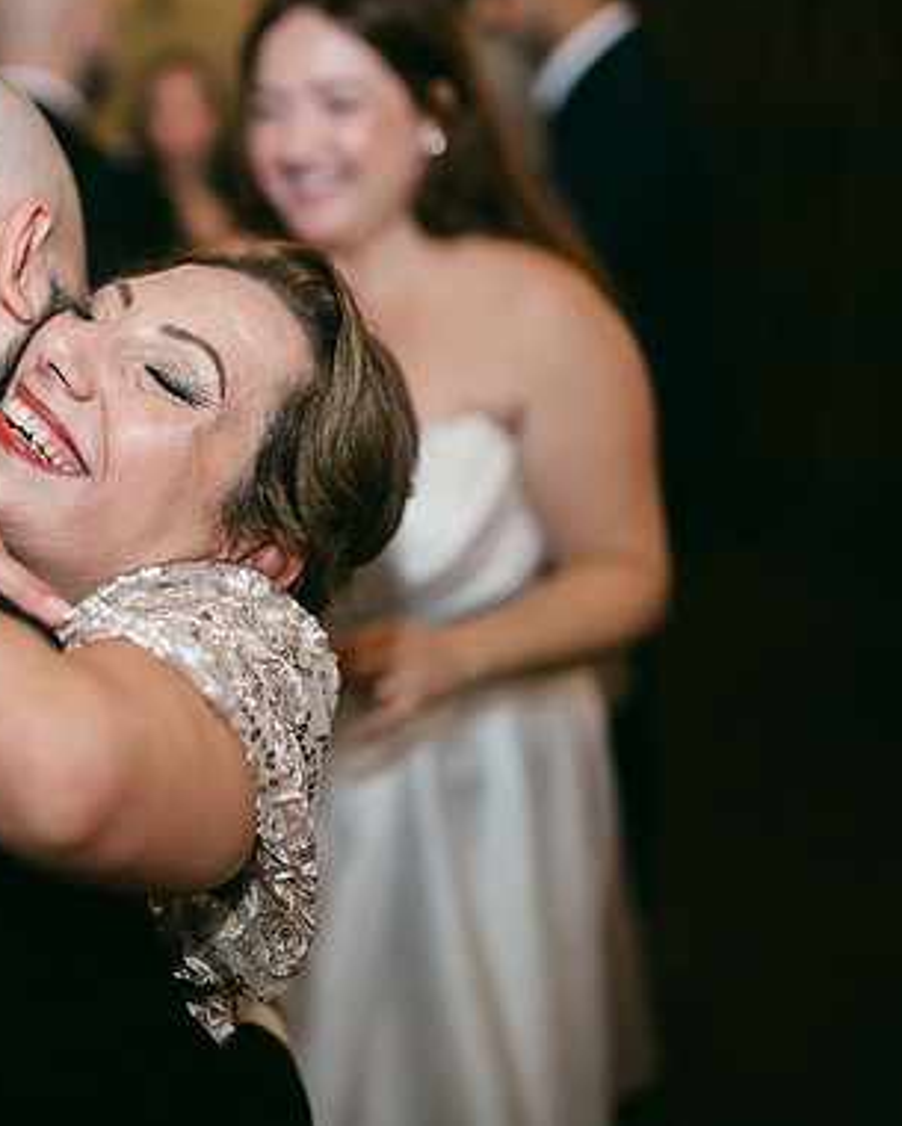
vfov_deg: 37.3
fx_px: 1668
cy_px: 557
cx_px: 56
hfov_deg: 28.8
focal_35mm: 50
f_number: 1.2
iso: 640
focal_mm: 35
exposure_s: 1/125
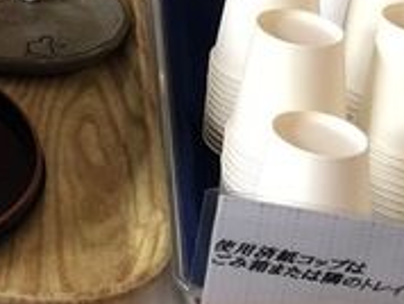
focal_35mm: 128
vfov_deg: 10.5
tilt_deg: -11.3
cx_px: -228
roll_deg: -0.5
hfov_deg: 14.2
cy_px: -339
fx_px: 1496
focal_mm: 3.99
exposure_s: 1/33
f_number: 1.8
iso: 20
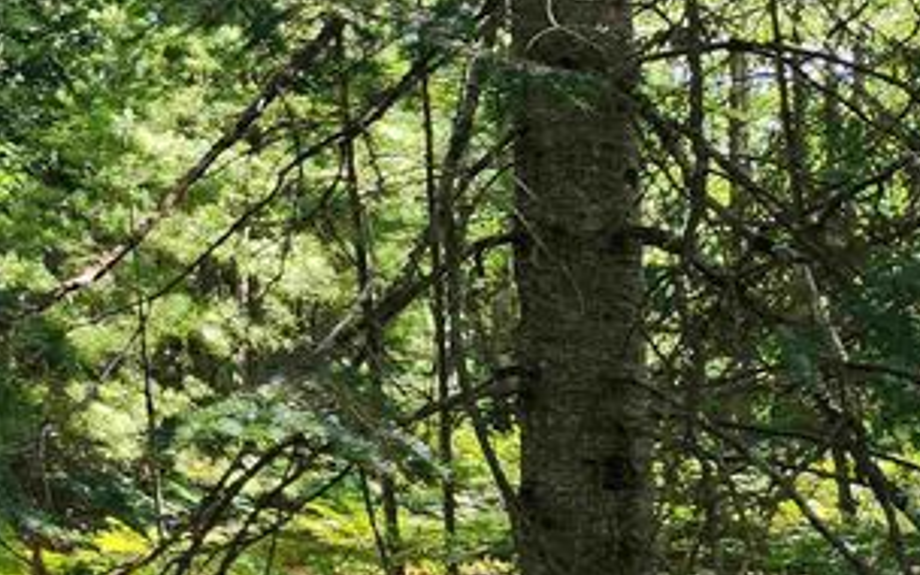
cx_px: -490
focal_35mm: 82
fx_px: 2056
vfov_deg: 15.8
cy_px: 73
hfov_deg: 21.0
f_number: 1.8
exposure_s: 1/180
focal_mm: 5.4
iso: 40
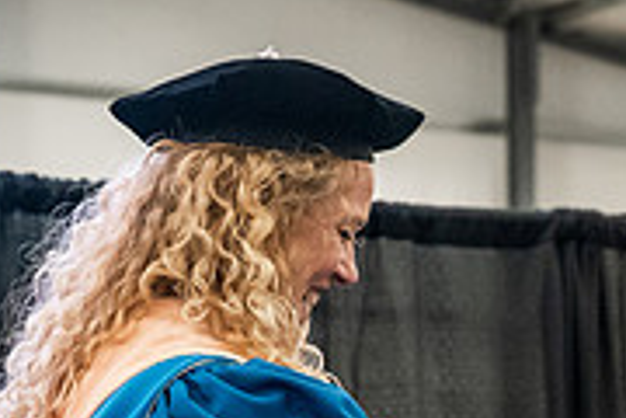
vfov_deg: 6.1
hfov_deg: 9.1
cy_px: 469
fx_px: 3912
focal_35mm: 225
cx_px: 598
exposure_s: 1/250
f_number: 5
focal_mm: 70
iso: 6400
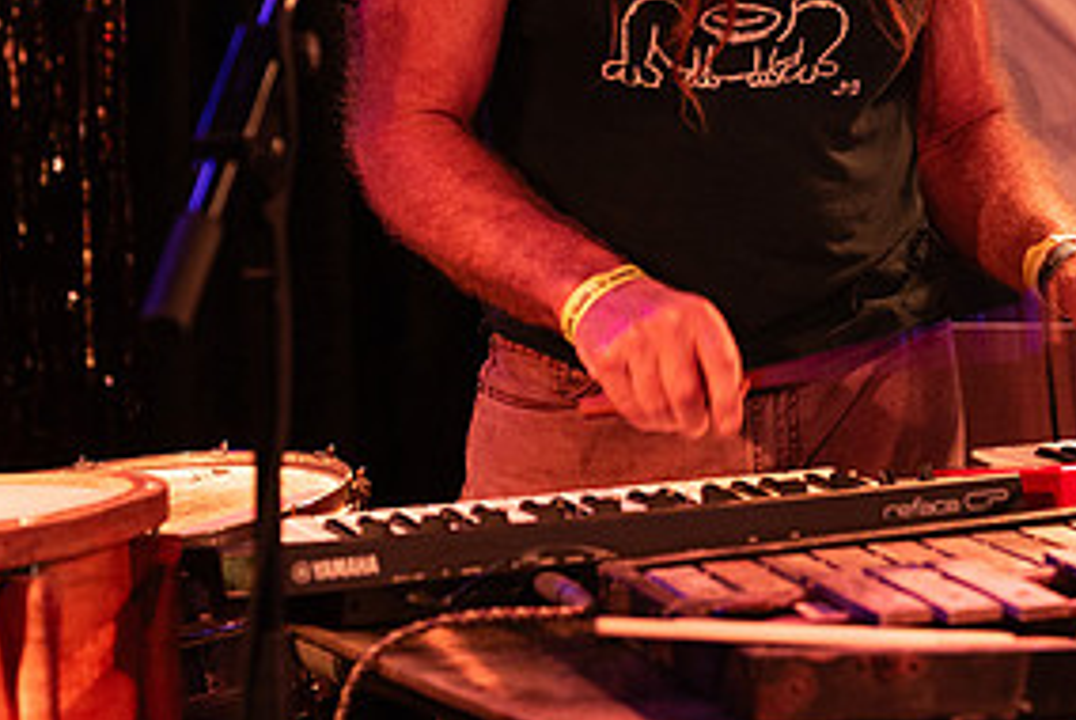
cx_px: 743
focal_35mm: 98
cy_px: 17
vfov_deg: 13.8
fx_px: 2932
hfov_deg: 20.7
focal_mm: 48
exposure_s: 1/125
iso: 2000
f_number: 3.2
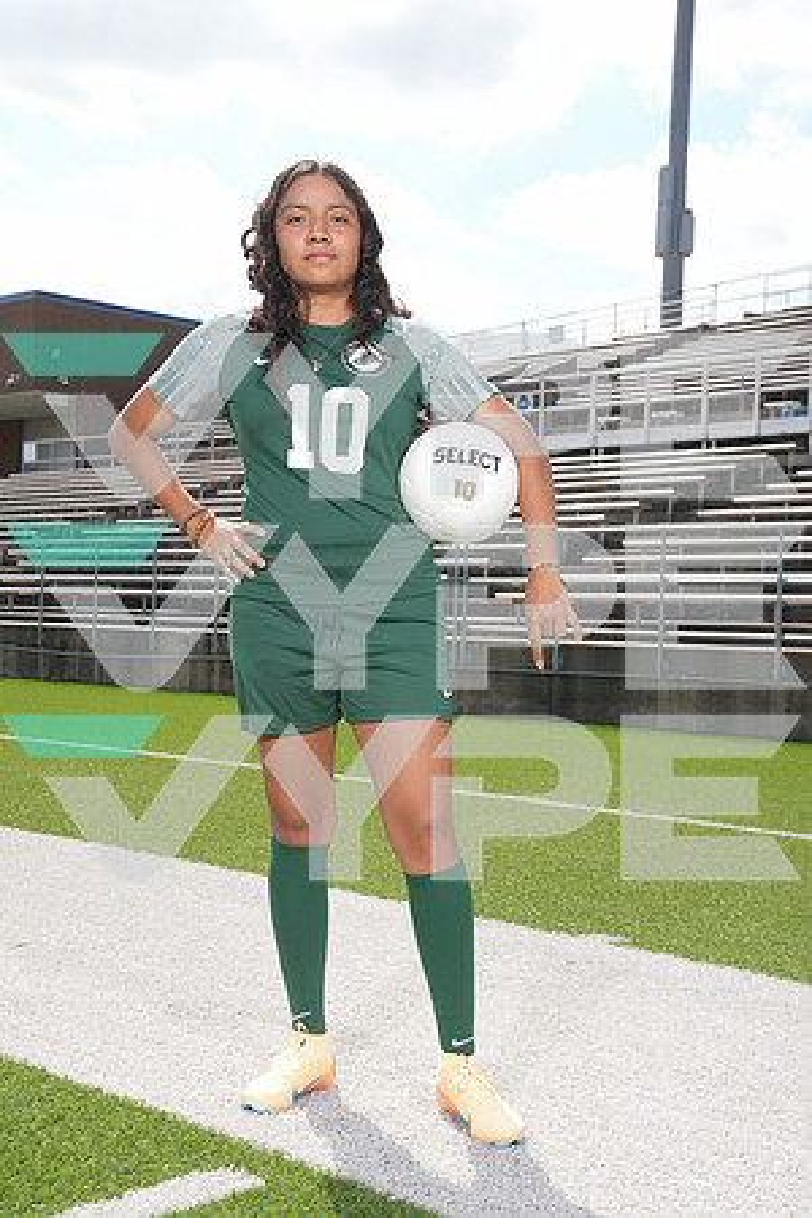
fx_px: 1692
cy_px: 609
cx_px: 406
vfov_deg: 39.6
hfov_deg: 27.0
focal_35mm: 50
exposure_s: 1/200
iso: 200
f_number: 9
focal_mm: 50
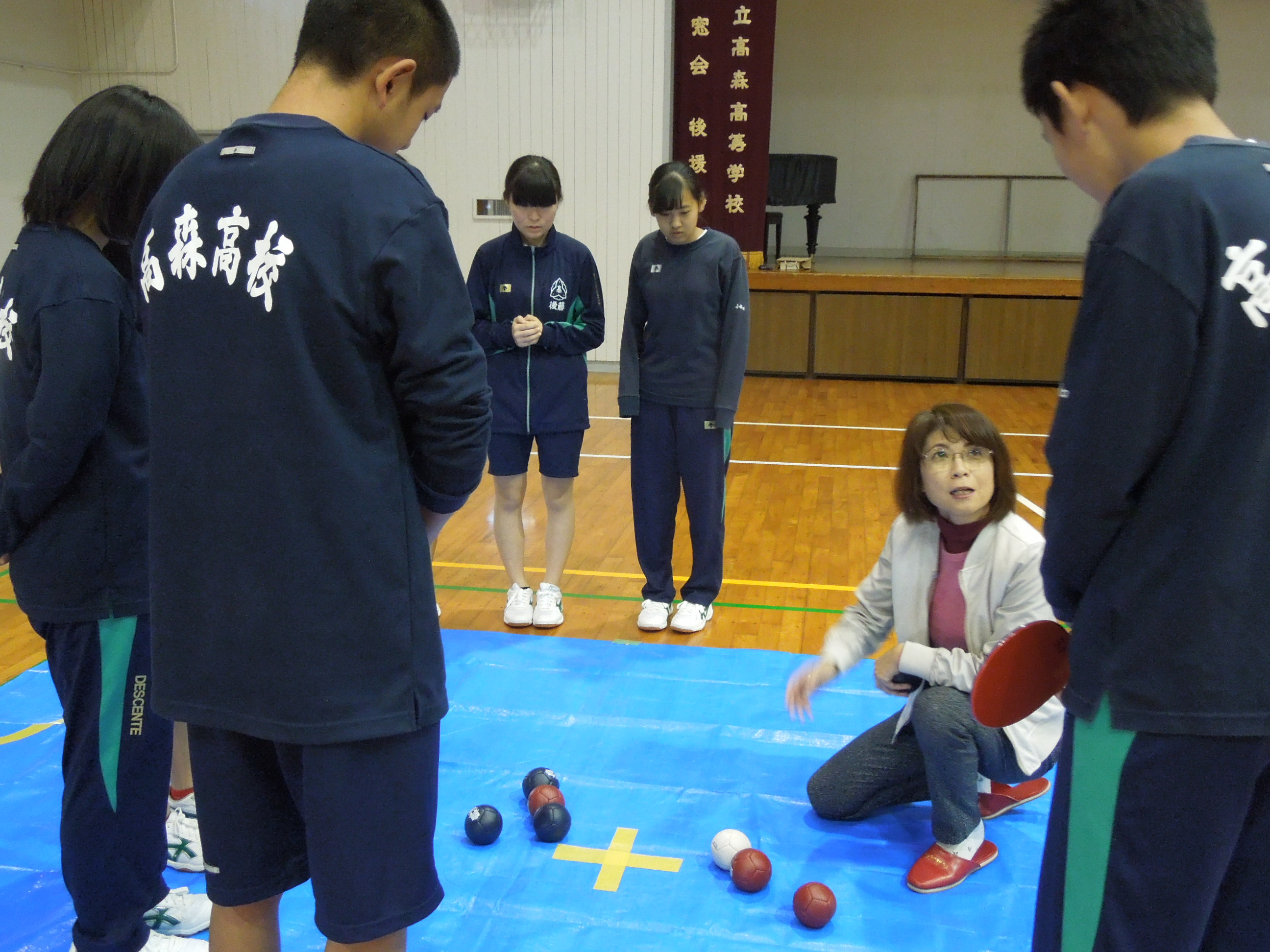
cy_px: 476
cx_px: 635
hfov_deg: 58.4
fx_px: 1137
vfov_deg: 45.4
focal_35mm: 31
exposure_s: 1/30
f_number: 3.6
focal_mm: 5.6
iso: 1100
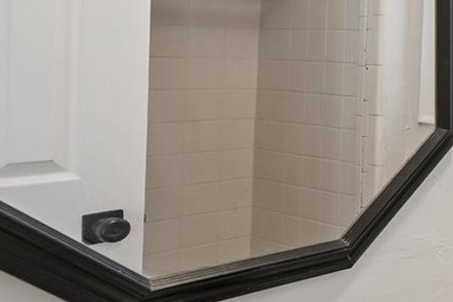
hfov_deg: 22.4
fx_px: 642
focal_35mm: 51
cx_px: 814
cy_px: 106
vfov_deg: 26.4
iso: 400
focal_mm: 14
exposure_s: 1/10
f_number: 8
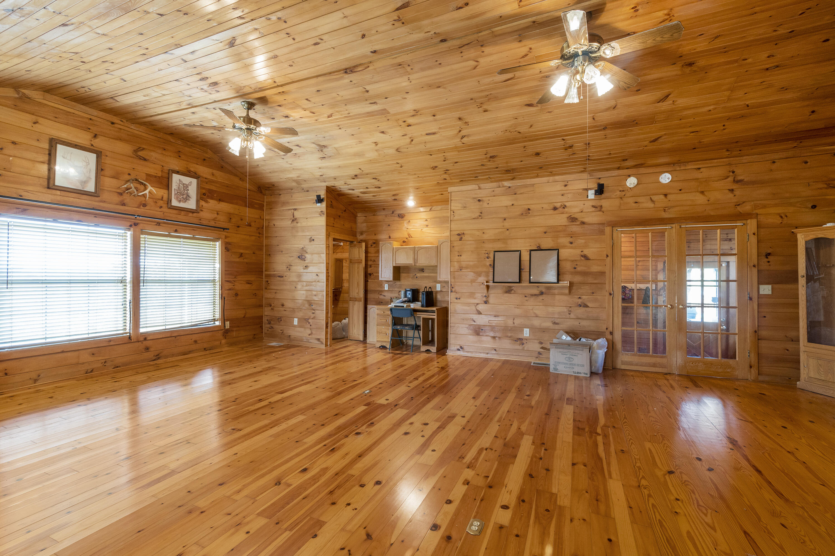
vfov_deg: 77.3
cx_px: 418
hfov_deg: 100.4
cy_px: 278
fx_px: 348
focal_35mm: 15
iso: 400
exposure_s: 1/2.5
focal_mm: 10
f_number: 9
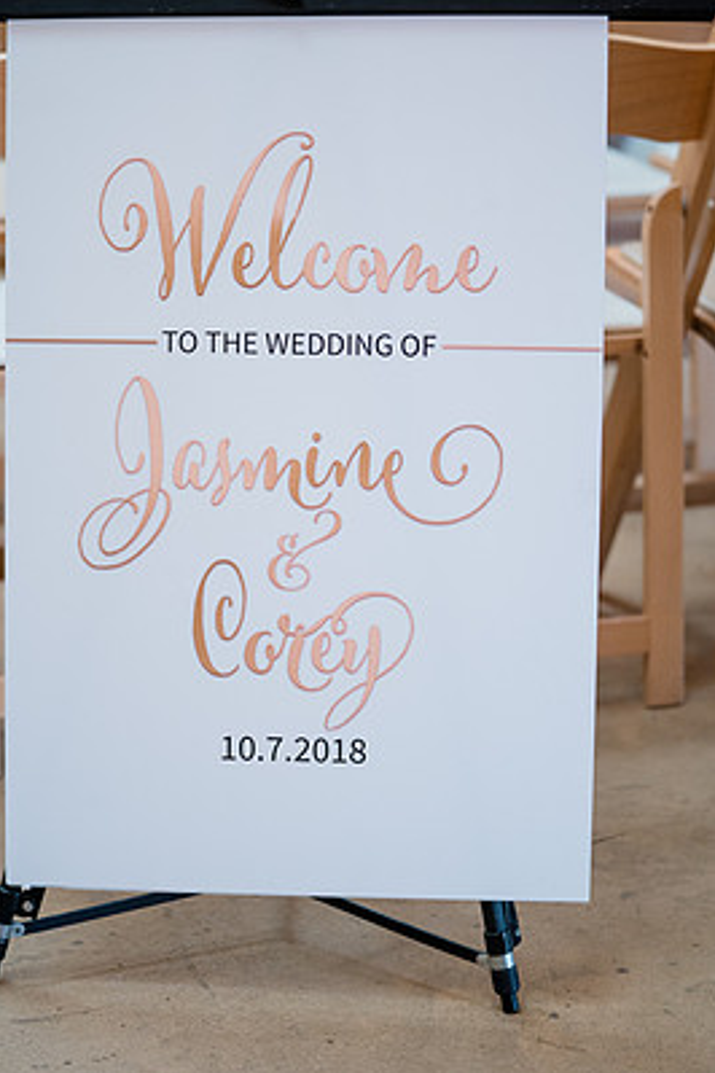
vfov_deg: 25.7
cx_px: 314
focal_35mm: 79
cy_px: 471
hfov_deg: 17.3
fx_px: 2353
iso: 2000
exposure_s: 1/250
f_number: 2.8
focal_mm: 70
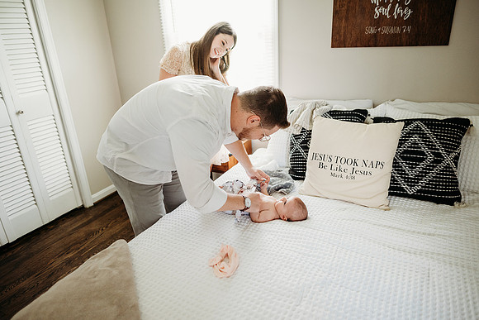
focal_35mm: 24
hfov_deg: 73.7
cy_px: 160
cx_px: 240
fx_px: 319
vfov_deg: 53.2
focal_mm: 24
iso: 1600
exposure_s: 1/200
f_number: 2.5
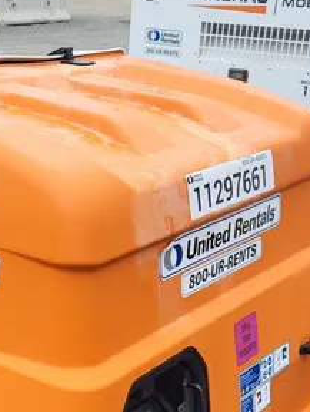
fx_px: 787
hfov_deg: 21.9
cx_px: 54
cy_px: 364
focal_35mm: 66
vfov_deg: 28.3
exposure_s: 1/939
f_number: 1.8
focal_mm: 5.4
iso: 40
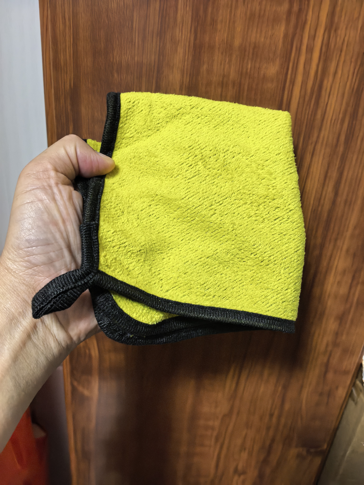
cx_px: 182
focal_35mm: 24
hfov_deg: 56.8
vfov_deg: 71.6
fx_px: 336
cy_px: 242
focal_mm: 5.75
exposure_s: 1/295
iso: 4000
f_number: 2
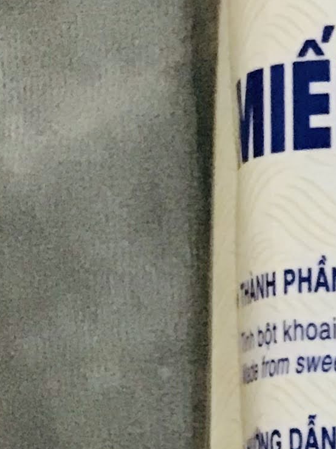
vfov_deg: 12.4
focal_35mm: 153
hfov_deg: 8.7
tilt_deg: -85.2
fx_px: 1981
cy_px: 611
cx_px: 854
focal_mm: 3.99
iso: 100
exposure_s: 1/13
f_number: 1.8
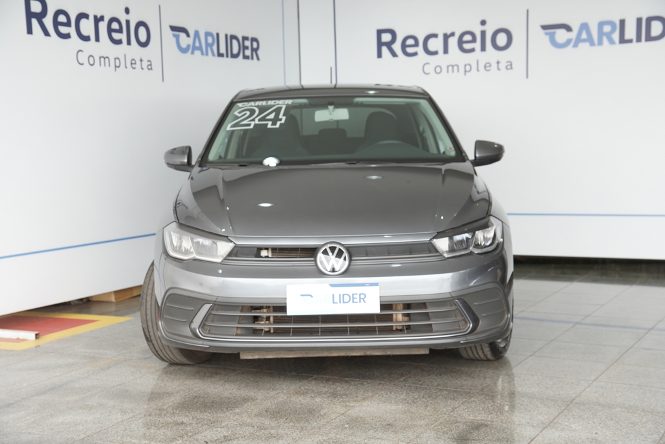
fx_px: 1053
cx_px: 332
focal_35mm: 57
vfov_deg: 23.8
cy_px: 222
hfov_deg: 35.0
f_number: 4
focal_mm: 38
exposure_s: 1/125
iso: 200
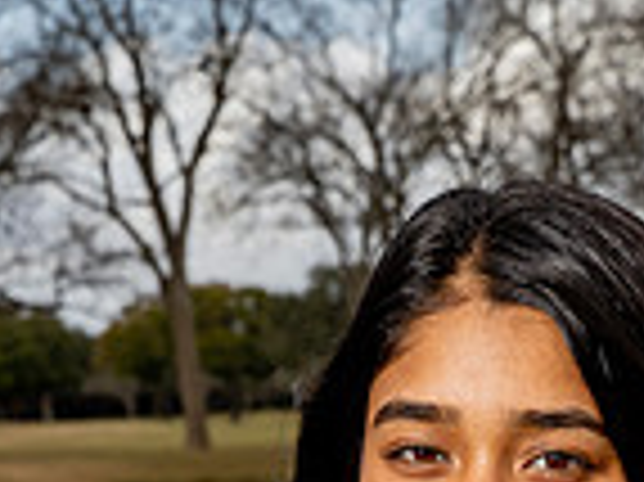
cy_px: 1009
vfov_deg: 6.7
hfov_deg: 9.3
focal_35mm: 212
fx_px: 3941
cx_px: 509
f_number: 11
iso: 100
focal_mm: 70
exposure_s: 1/250
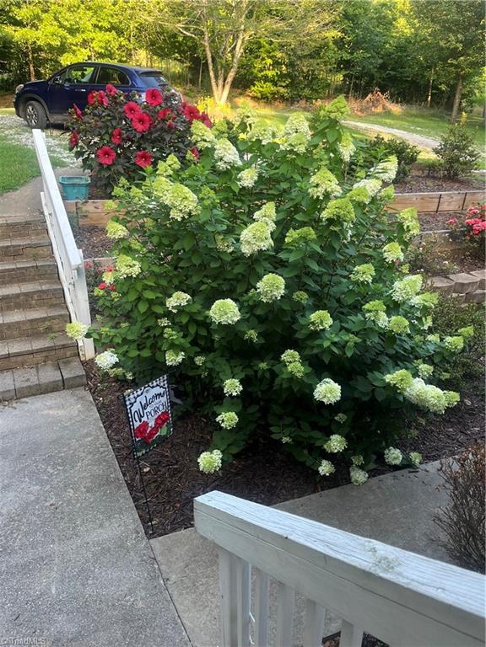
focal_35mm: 26
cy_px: 324
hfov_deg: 53.1
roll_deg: +0.5
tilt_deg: -22.7
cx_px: 243
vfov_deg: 67.3
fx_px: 487
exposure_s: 1/121
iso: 50
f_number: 1.6
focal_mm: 5.1
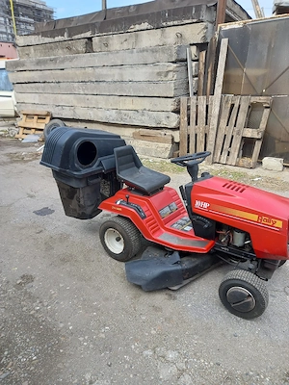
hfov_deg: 54.9
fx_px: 278
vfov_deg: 69.4
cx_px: 144
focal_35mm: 25
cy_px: 192
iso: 25
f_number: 2
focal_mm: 4.6
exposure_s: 1/222
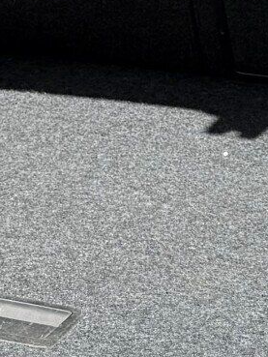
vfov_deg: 10.9
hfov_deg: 8.7
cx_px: -2
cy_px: -305
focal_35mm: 169
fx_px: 1744
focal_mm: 6.76
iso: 80
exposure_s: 1/1337
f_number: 1.78
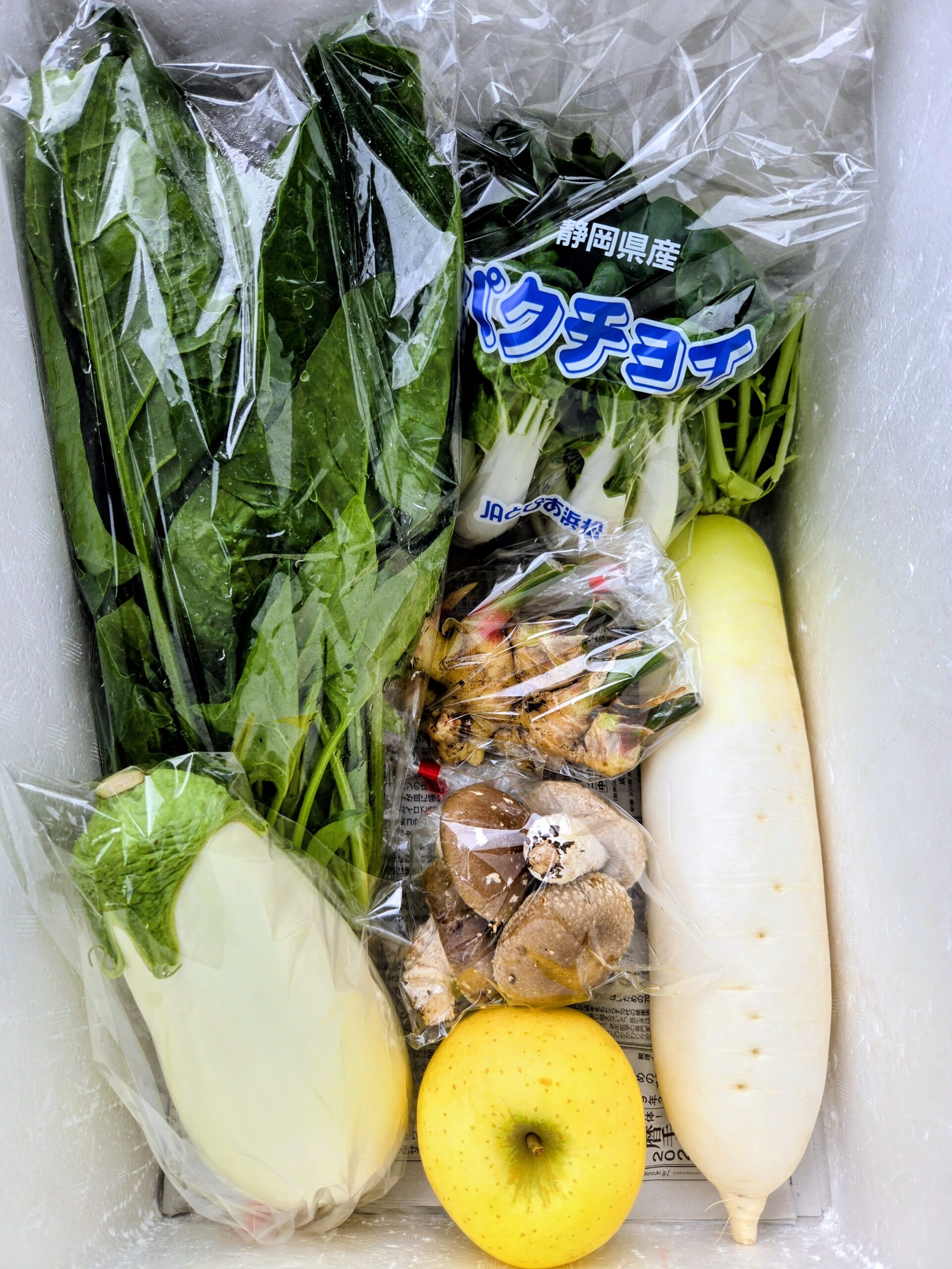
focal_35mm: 23
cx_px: 476
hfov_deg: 58.9
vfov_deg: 73.9
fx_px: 843
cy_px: 634
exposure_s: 1/359
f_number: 1.8
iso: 50
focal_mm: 5.4
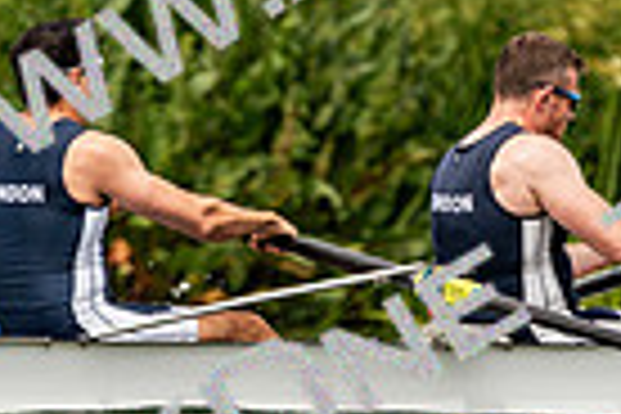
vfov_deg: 0.6
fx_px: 42052
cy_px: 232
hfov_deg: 0.8
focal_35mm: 2438
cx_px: 396
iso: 250
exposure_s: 1/2000
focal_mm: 582
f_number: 6.3
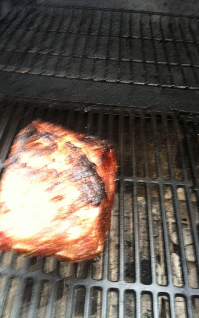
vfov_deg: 51.5
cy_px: 156
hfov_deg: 33.5
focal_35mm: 38
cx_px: 84
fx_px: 330
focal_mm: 3.85
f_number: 2.8
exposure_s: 1/15
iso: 100
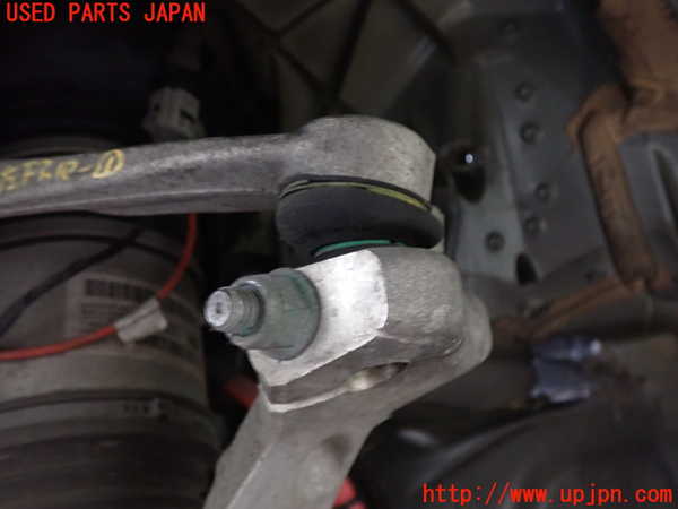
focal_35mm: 30
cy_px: 254
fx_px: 588
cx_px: 339
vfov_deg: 46.8
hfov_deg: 60.0
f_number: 2.3
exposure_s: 1/10
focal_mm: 5.4
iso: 800
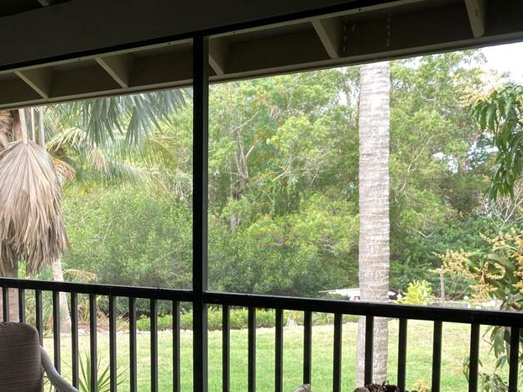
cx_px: 125
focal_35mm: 46
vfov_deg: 31.0
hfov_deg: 40.0
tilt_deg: -7.4
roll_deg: +0.3
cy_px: 295
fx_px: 695
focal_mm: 3.99
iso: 32
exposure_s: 1/120
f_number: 1.8
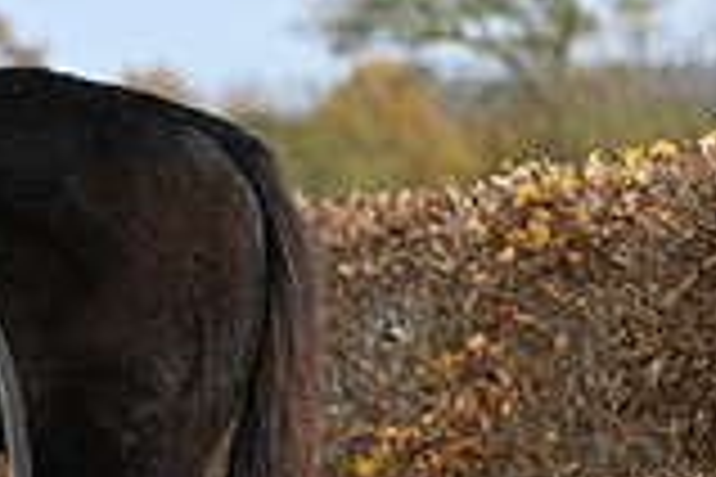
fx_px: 9407
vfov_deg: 2.9
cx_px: -482
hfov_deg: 4.3
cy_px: 434
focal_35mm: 473
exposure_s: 1/1000
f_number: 4
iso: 640
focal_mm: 130
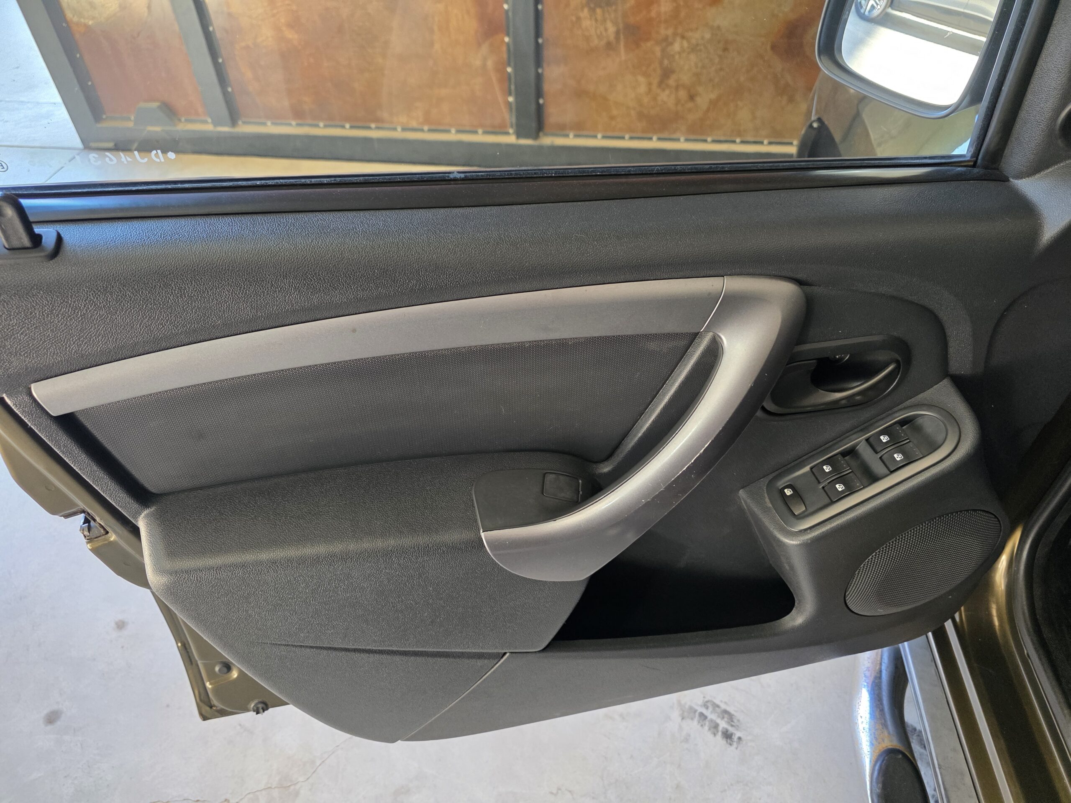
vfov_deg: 58.9
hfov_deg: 73.9
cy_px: 402
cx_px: 536
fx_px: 712
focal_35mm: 23
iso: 200
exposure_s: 1/100
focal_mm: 6.3
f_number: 1.7
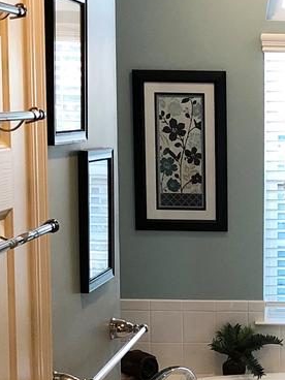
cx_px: 345
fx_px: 1284
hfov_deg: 12.4
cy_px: 334
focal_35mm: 117
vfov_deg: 16.6
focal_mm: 3.99
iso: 40
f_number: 1.8
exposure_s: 1/30
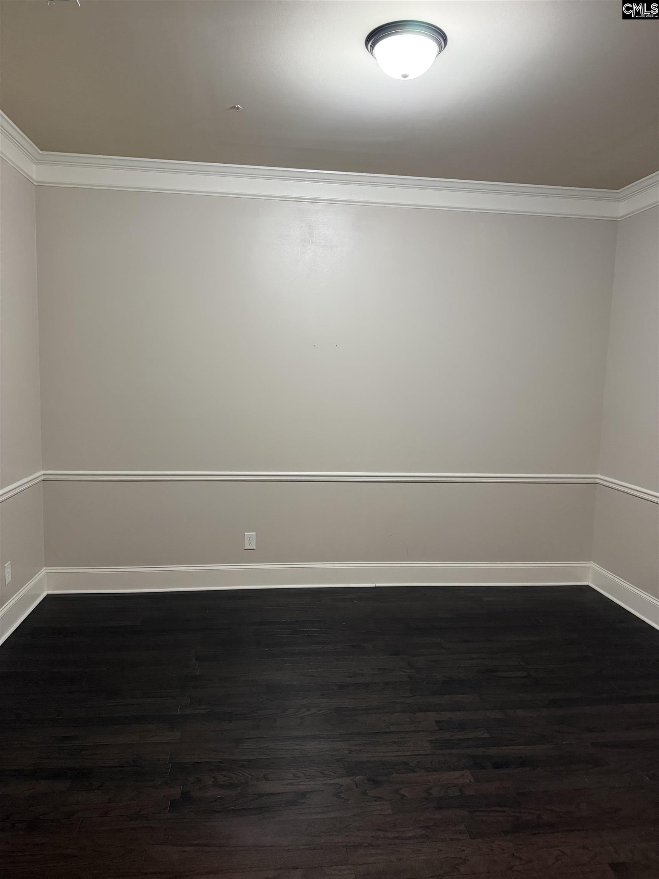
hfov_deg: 56.8
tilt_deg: -6.8
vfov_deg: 71.6
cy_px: 440
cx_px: 330
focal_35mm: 24
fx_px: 609
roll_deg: -2.0
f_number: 1.78
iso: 500
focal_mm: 6.76
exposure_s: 1/60
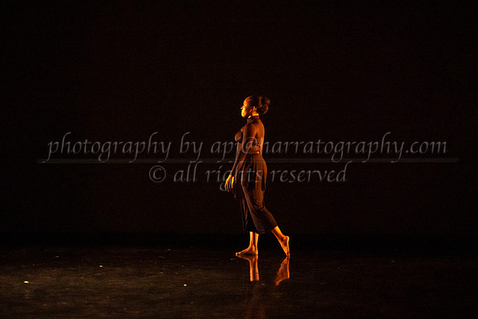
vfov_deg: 13.7
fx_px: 1329
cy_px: 106
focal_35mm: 100
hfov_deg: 20.4
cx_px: 239
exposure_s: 1/250
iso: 4000
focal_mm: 75
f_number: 2.8
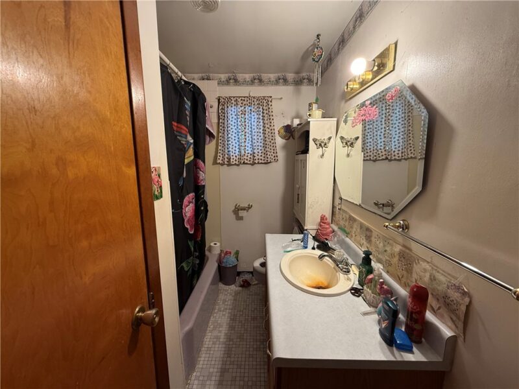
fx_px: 210
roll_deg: +0.0
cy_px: 194
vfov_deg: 85.7
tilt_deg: -8.7
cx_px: 260
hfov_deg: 102.1
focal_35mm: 14
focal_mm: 2.22
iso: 200
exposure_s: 1/60
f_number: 2.2
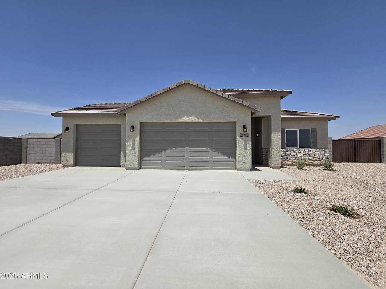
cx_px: 193
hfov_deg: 106.2
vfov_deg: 89.9
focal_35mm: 13
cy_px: 144
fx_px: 145
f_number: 2.2
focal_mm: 1.7
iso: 25
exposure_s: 1/2283
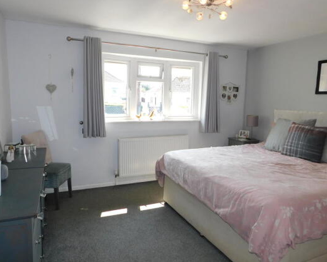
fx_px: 242
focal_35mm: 25
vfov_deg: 56.8
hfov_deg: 68.1
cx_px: 160
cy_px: 130
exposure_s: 1/125
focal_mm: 4
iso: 125
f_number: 3
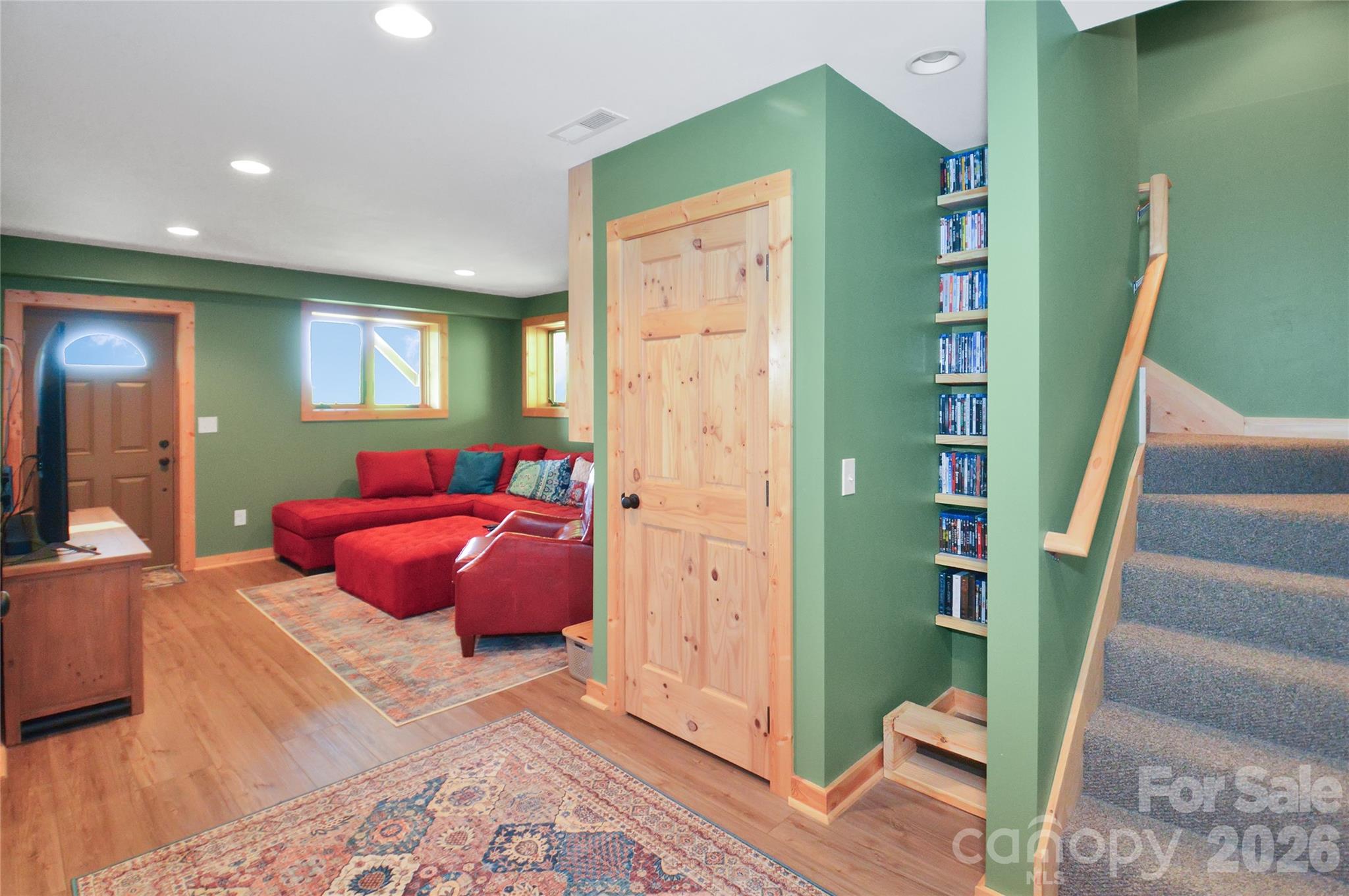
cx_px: 674
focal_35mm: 16
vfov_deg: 71.9
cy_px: 448
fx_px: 618
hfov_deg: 95.0
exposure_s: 1/60
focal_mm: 11
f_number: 3.5
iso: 1250
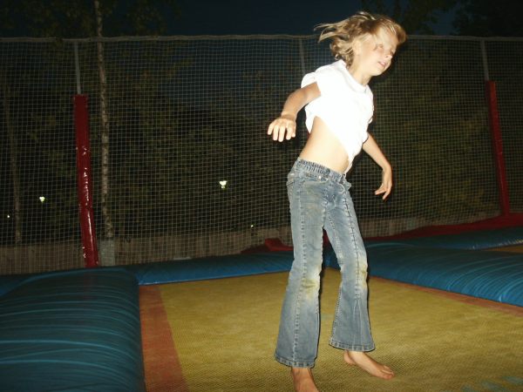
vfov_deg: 40.7
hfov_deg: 52.6
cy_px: 196
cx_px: 262
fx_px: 529
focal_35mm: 35
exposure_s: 1/45
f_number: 3
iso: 200
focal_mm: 7.18
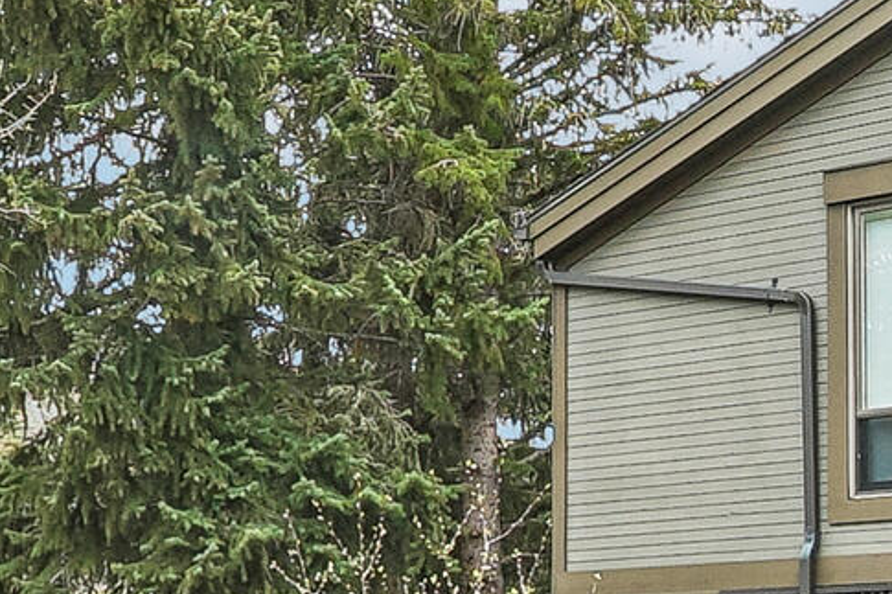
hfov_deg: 20.4
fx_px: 2452
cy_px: 774
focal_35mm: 99
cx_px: 197
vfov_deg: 13.3
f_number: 8
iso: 100
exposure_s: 1/200
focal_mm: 16
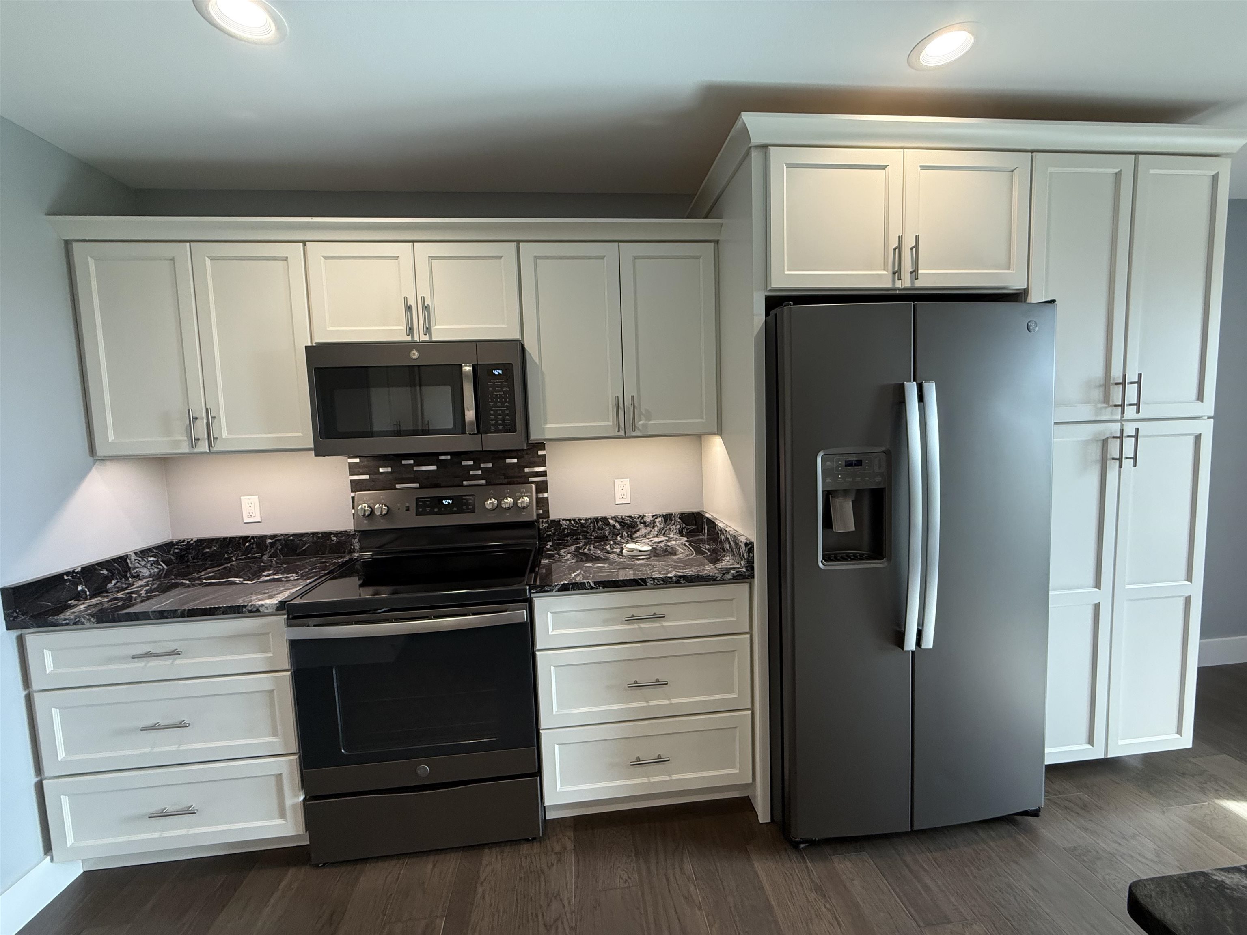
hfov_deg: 102.1
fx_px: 504
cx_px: 624
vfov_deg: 85.7
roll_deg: +2.1
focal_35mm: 14
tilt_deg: -5.1
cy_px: 468
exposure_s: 1/120
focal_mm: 2.22
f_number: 2.2
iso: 250
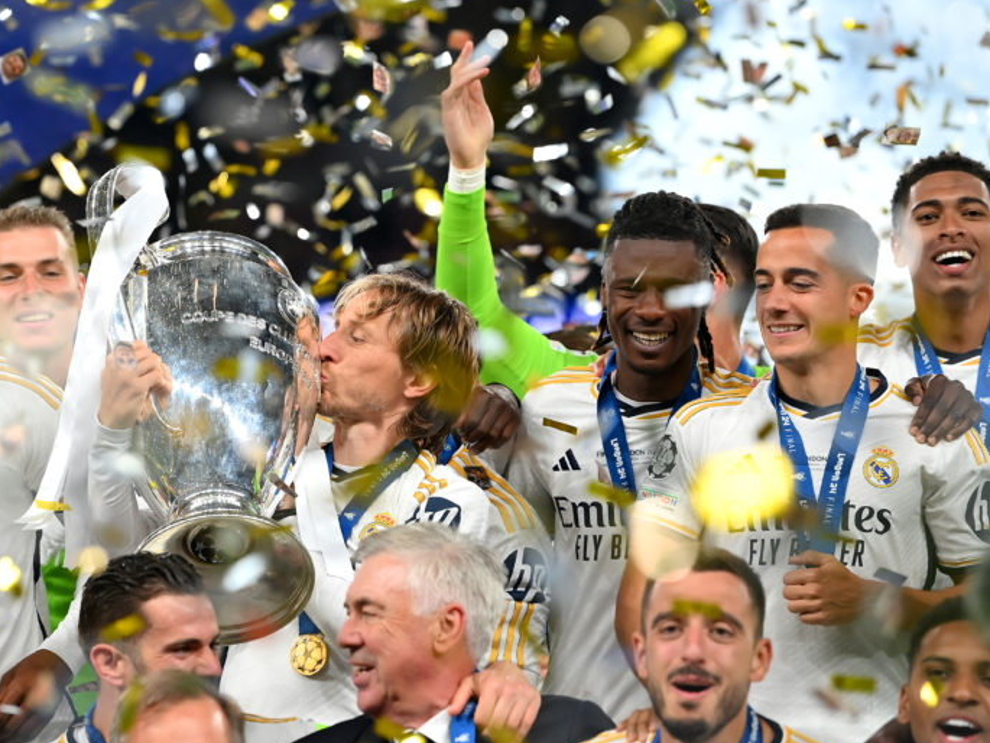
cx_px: 309
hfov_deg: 7.2
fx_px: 7809
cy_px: 421
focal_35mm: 273
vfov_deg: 5.4
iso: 2000
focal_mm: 190
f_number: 3.5
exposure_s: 1/1250
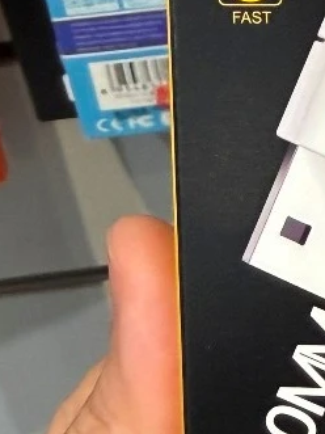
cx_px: 476
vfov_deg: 16.8
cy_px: 170
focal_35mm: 117
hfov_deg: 12.1
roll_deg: +3.8
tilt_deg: -39.0
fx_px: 1466
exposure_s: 1/120
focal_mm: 2.22
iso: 250
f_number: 2.2
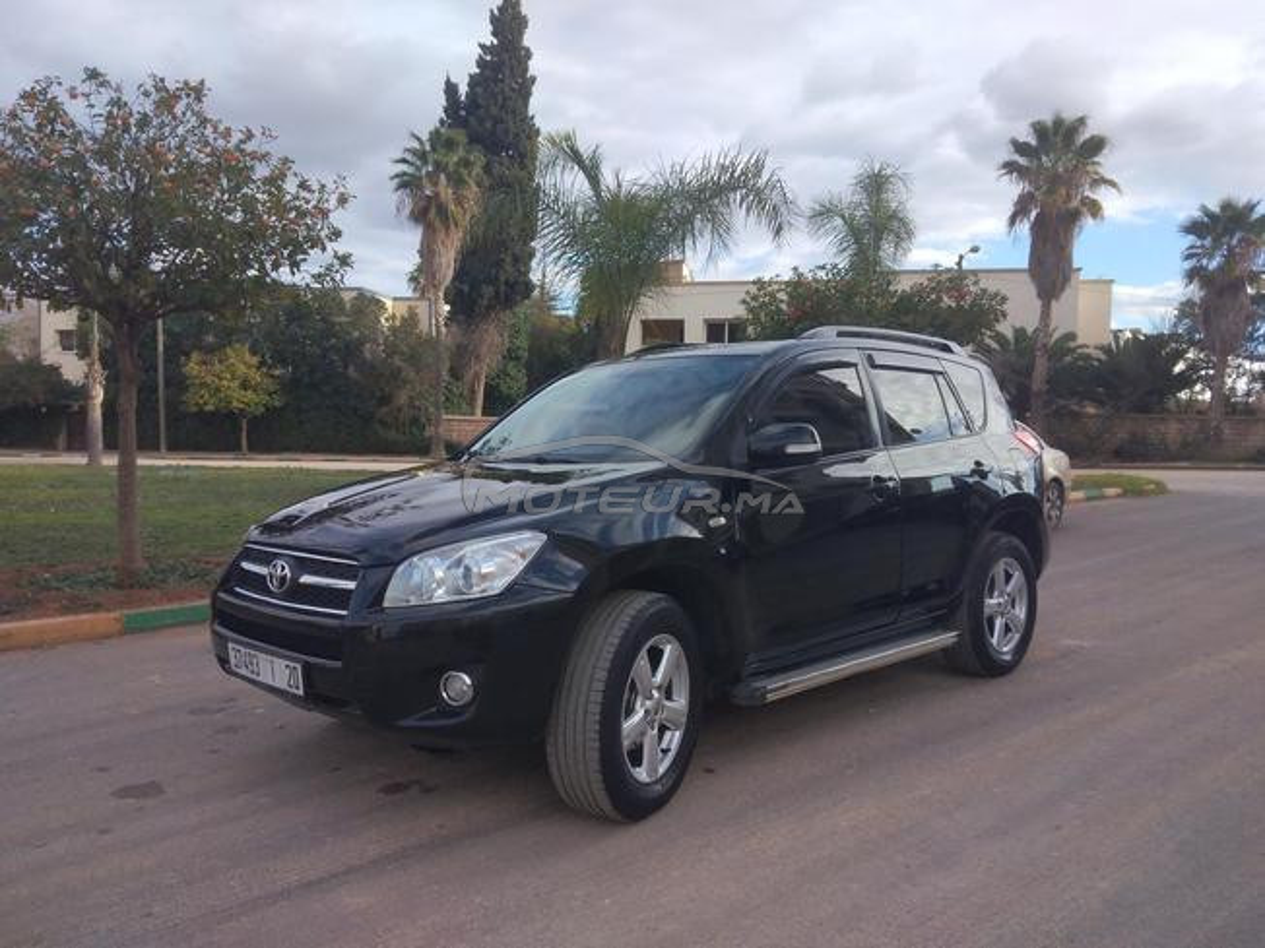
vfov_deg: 53.1
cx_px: 632
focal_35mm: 26
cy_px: 474
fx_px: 950
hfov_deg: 67.3
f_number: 1.8
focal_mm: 3.6
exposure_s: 1/587
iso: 100
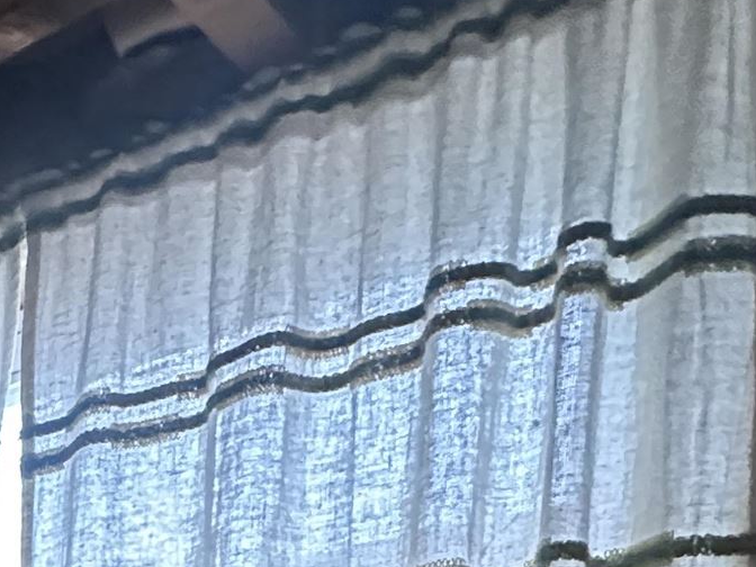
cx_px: -561
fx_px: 1398
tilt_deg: -2.7
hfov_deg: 21.4
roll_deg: -1.8
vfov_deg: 17.7
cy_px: 1064
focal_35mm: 64
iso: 800
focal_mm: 2.22
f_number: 2.2
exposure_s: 1/60
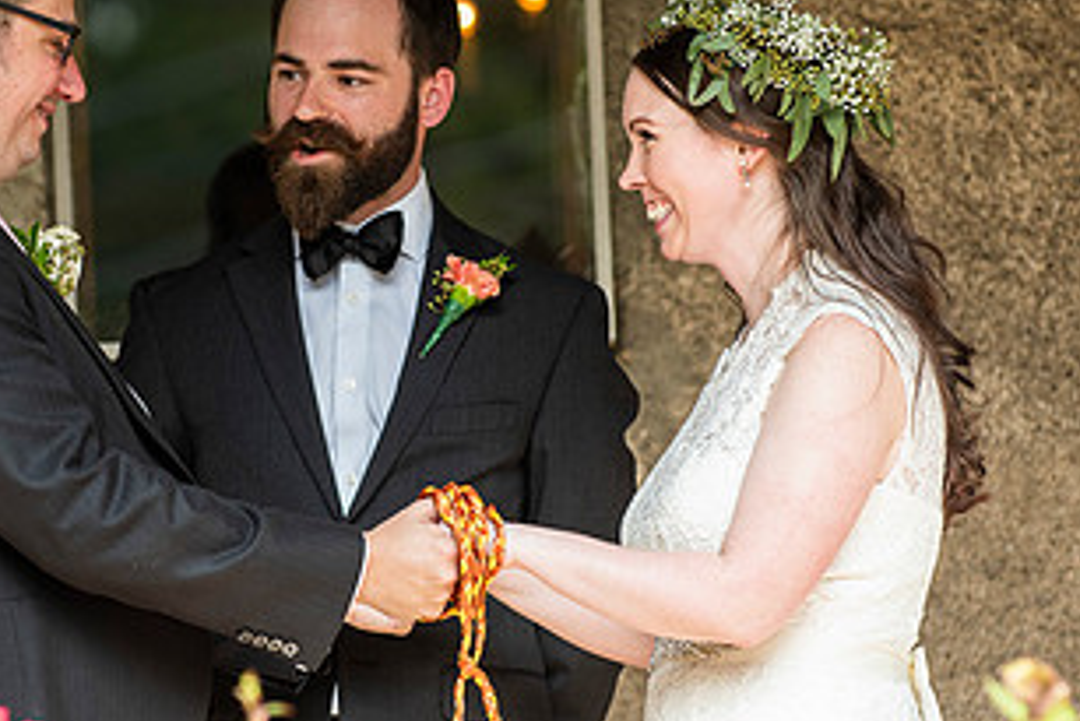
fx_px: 11345
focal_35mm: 378
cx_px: 447
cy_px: 360
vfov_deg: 3.6
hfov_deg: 5.4
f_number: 3.5
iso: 400
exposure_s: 1/500
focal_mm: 200
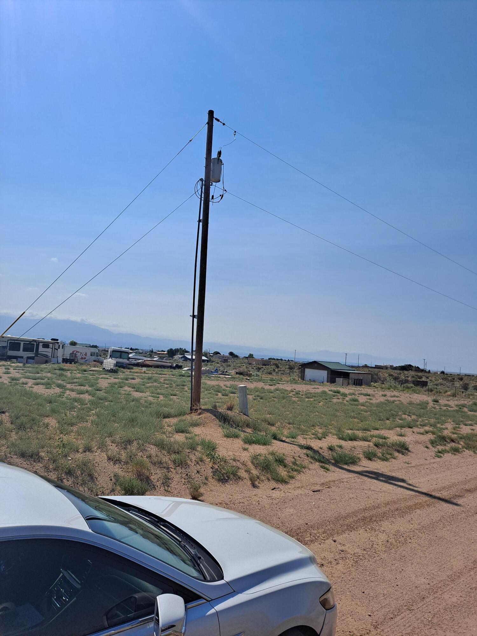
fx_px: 459
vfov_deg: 69.4
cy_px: 318
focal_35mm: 25
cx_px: 238
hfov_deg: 54.9
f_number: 2
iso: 32
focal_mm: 4.6
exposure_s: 1/2710
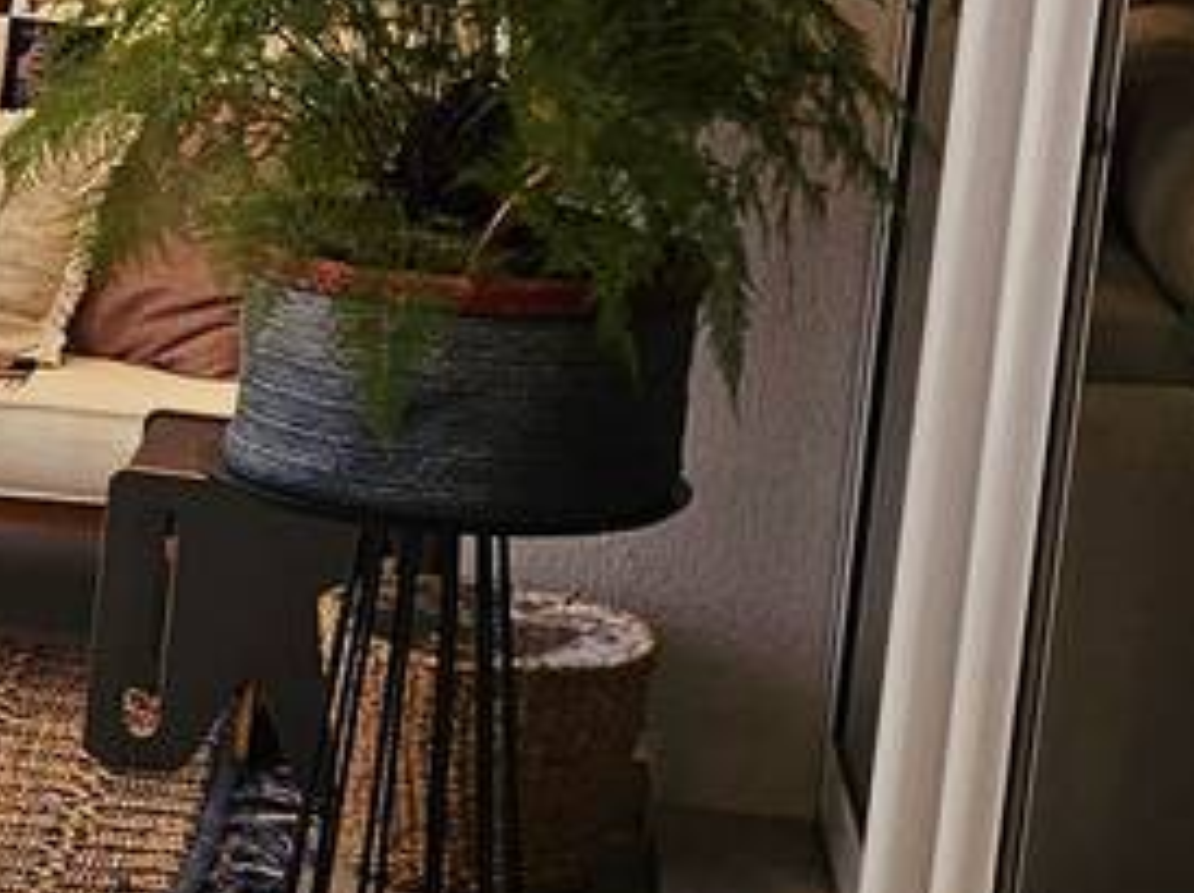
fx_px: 4170
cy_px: 453
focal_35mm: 121
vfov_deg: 12.2
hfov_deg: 13.9
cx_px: -1146
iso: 64
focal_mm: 6.3
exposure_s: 1/120
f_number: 1.7
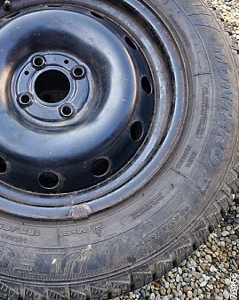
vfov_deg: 44.6
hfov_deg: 36.1
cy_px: 82
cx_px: 51
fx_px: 354
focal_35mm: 40
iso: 50
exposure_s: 1/446
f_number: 1.8
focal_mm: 5.4
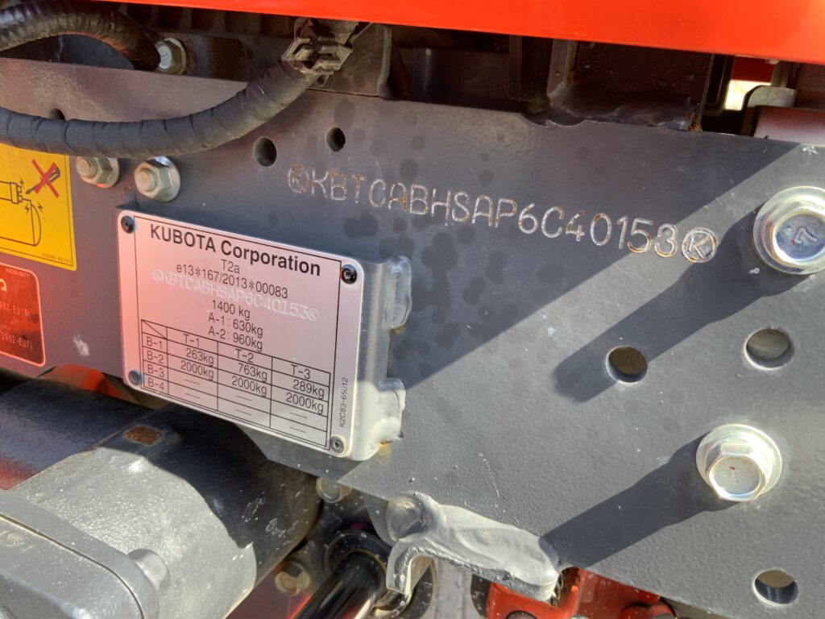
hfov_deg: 61.7
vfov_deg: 48.2
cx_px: 412
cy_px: 310
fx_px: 691
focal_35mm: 29
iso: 25
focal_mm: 3
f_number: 1.8
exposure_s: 1/122
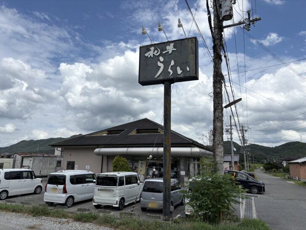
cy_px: 115
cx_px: 153
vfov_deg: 53.0
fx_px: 230
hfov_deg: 67.3
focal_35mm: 26
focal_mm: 5.96
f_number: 1.6
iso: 50
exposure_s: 1/7813
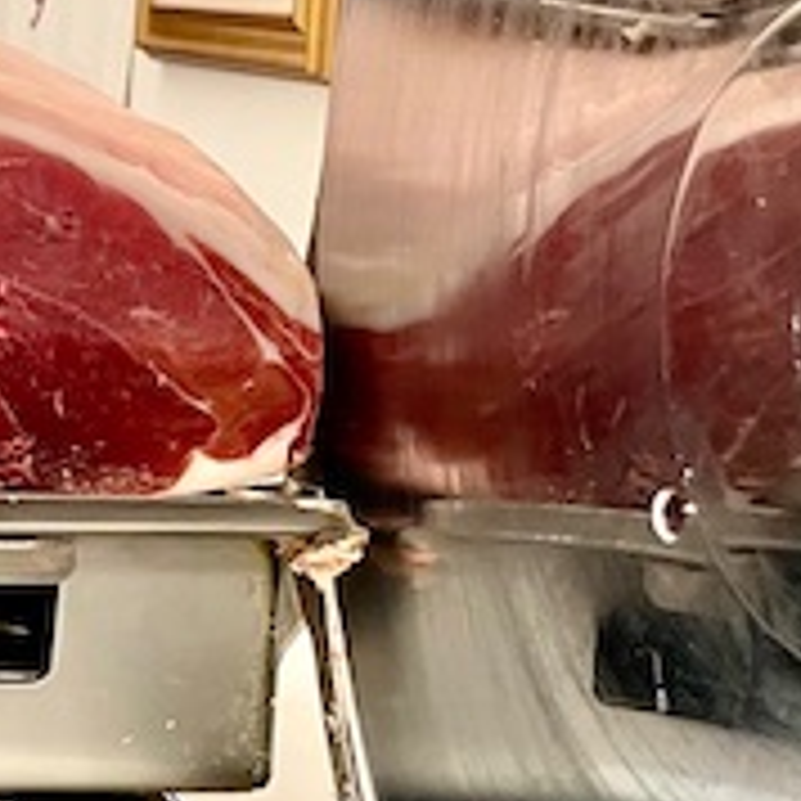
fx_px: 2199
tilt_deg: -7.8
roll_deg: -0.3
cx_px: -374
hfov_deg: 18.5
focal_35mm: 84
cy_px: 306
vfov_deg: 20.6
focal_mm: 4.2
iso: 125
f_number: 1.6
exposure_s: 1/49
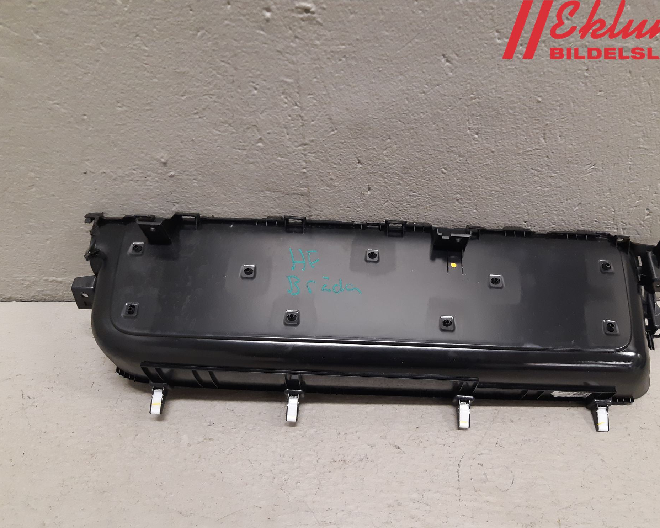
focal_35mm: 28
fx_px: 547
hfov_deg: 62.1
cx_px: 356
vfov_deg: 51.5
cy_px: 272
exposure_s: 1/50
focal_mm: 3.93
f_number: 1.7
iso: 200
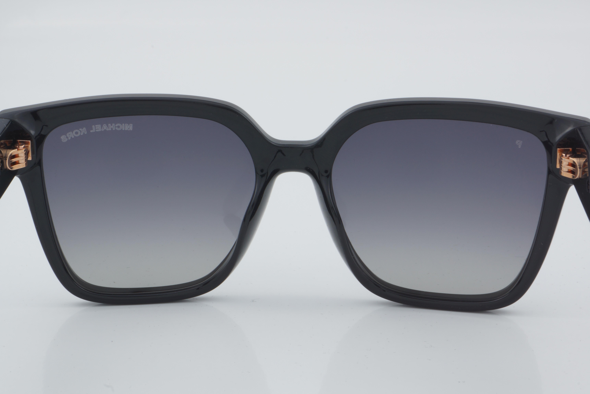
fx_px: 1352
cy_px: 197
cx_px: 295
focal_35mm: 82
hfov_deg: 24.6
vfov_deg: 16.6
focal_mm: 55
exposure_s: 1/4
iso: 100
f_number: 32
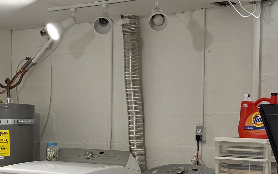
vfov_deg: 16.3
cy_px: 152
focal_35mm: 79
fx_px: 599
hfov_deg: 26.1
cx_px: 134
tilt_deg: -3.1
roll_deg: -0.5
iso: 200
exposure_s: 1/124
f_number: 1.78
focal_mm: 6.76
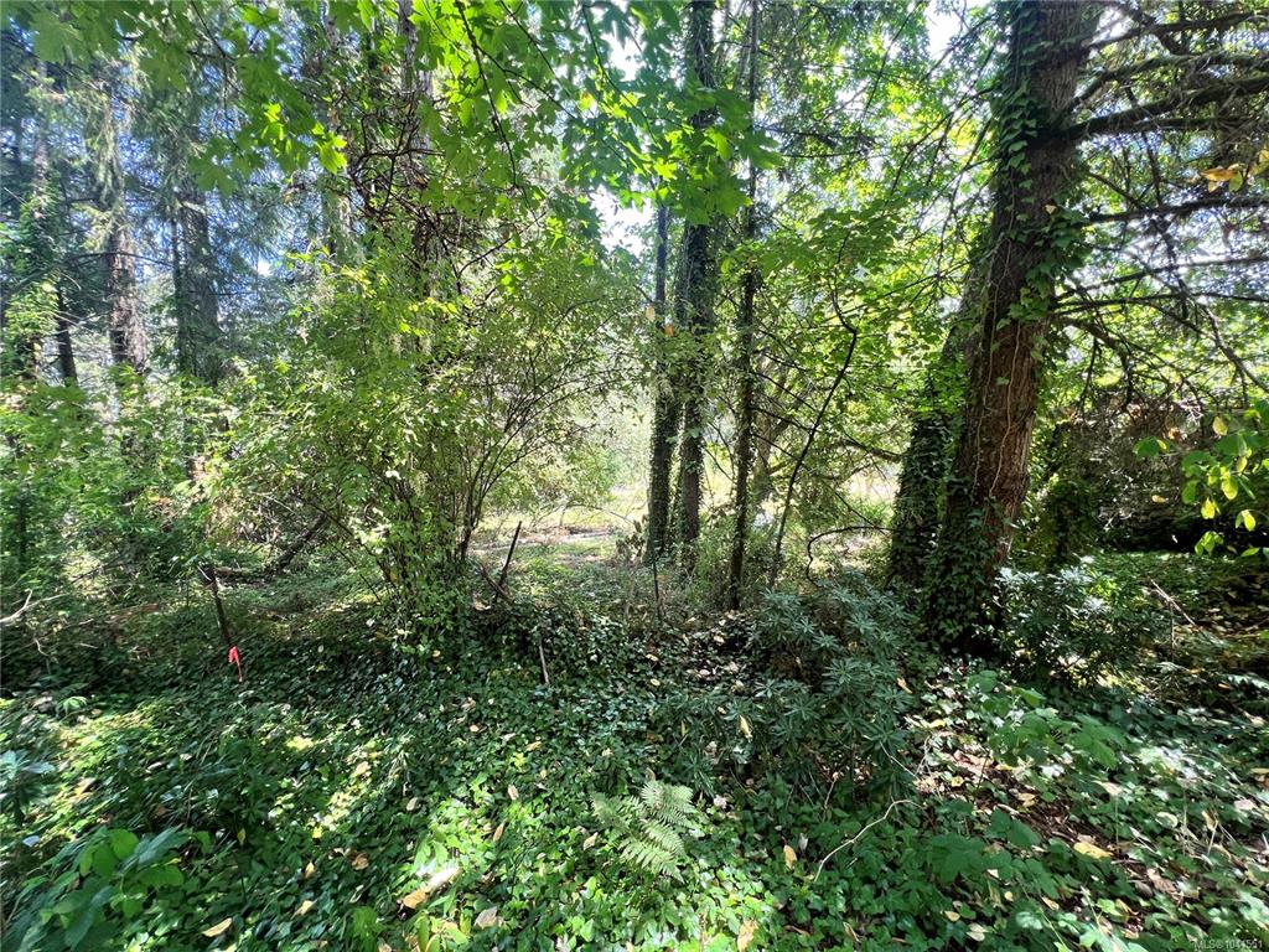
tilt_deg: -5.8
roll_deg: +1.6
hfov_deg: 106.2
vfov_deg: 89.9
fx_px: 477
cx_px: 634
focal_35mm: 13
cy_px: 476
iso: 80
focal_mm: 1.57
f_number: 1.8
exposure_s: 1/99
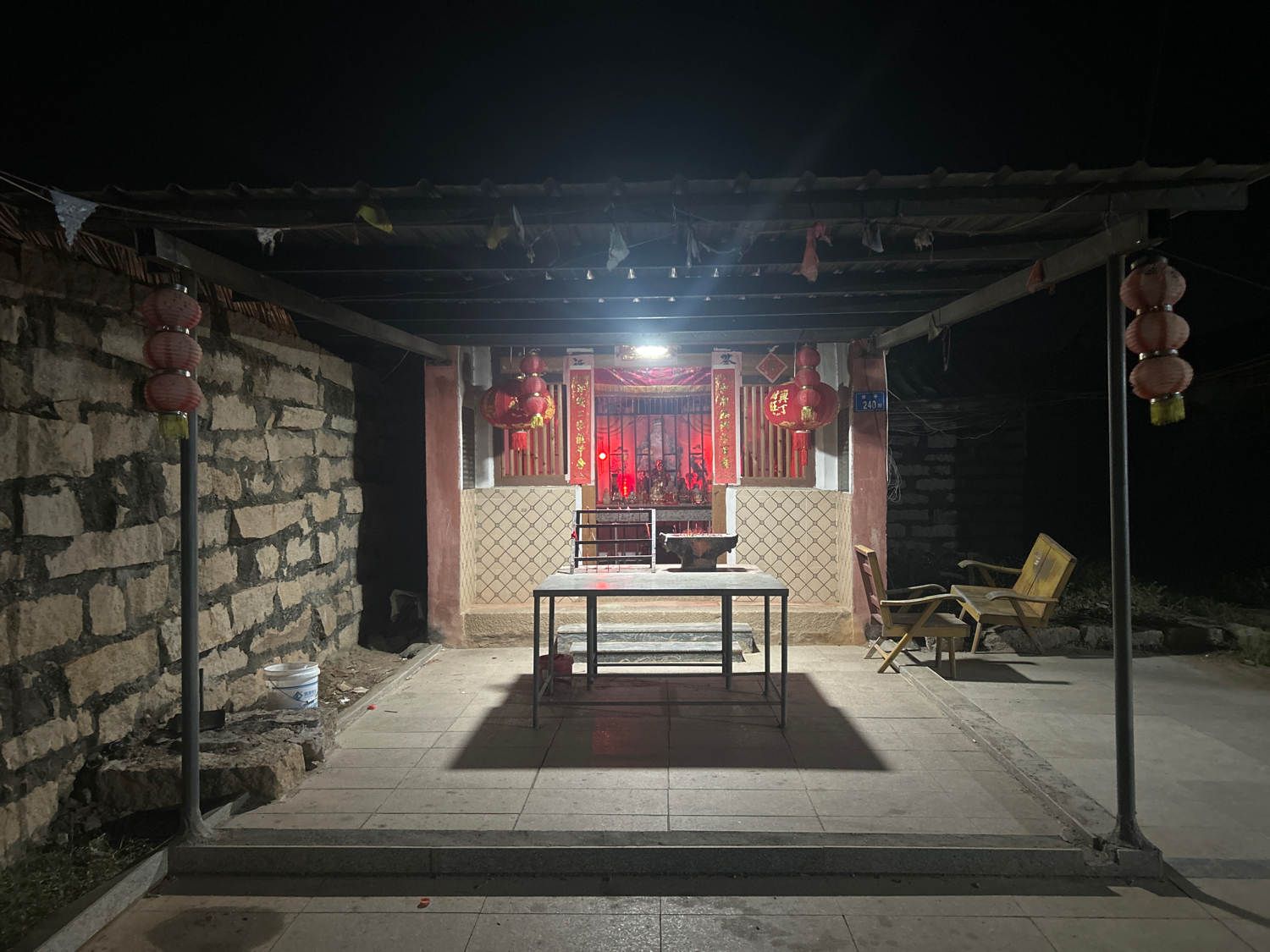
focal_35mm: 26
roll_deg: +0.6
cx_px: 635
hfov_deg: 67.3
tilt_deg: +0.0
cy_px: 476
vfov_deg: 53.1
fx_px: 954
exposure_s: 1/33
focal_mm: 5.7
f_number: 1.5
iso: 500
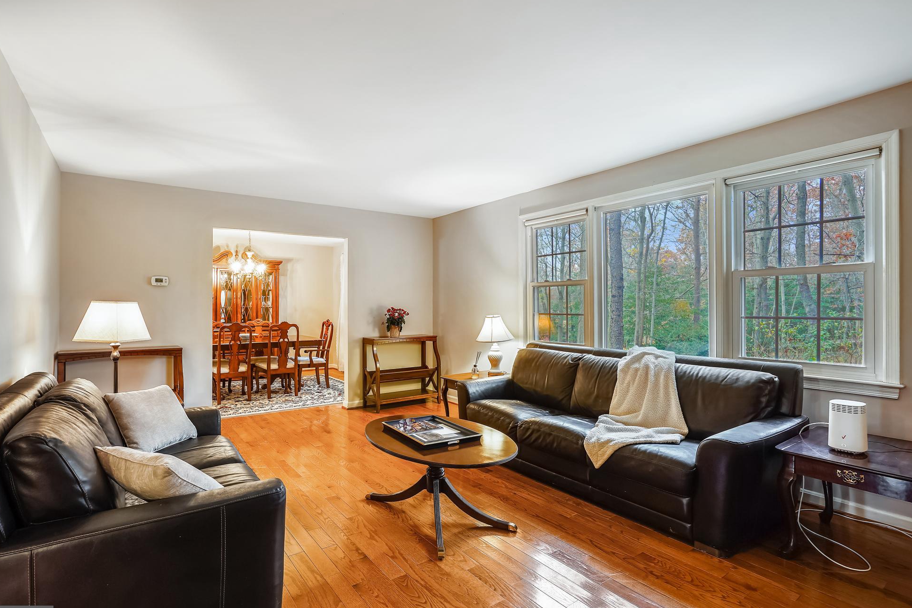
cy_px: 317
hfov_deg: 93.2
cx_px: 433
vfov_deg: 70.4
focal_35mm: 17
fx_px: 431
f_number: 8
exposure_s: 1
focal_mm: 16
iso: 100
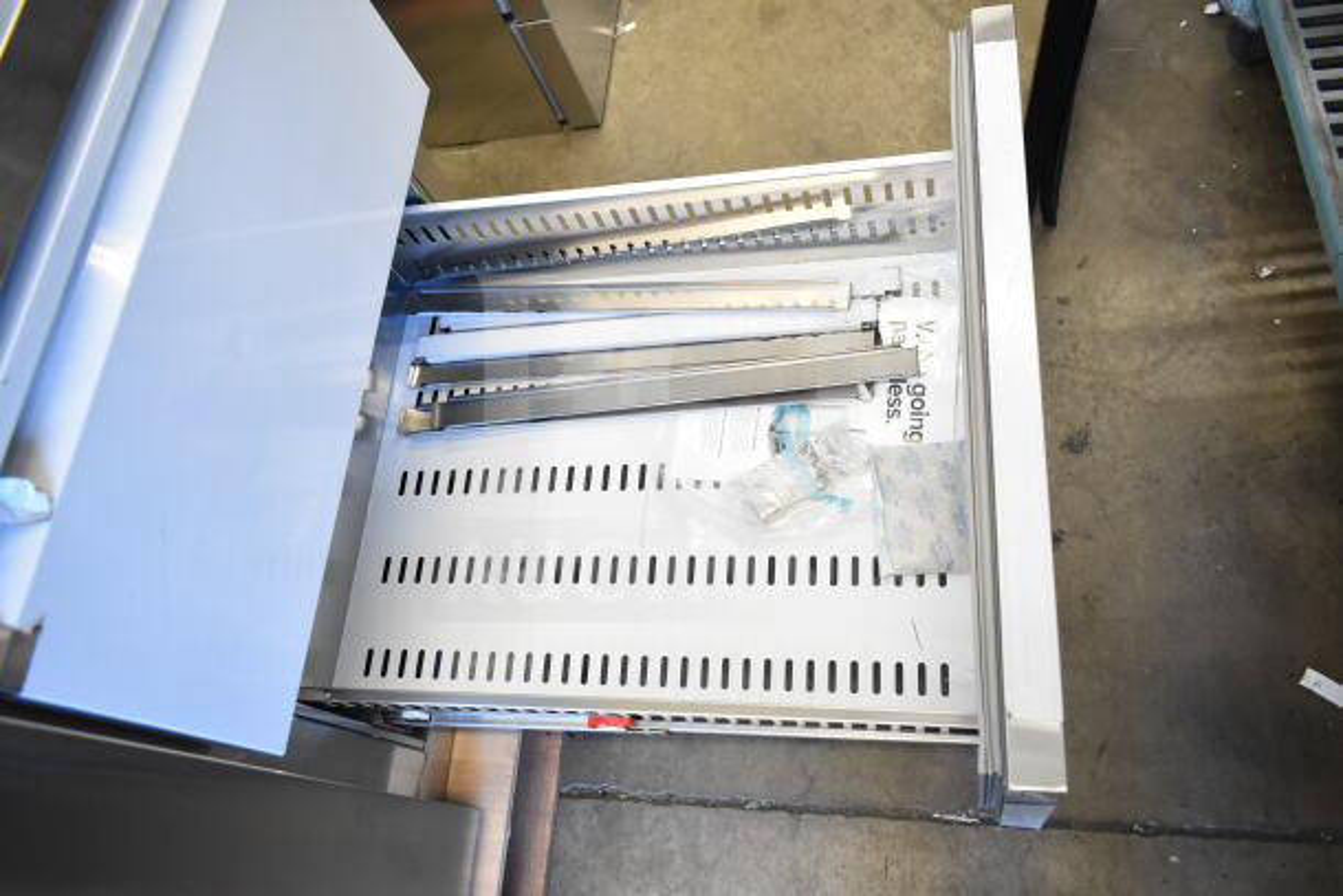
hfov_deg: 67.4
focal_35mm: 27
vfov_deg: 48.0
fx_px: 1007
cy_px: 448
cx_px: 672
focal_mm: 18
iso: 1600
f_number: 4.5
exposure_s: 1/80
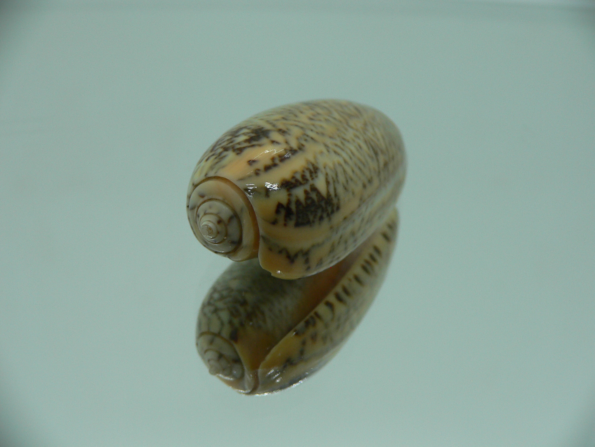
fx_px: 602
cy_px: 224
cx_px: 298
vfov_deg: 40.7
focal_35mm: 35
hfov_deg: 52.6
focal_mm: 4.6
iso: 80
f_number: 2.8
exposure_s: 1/60
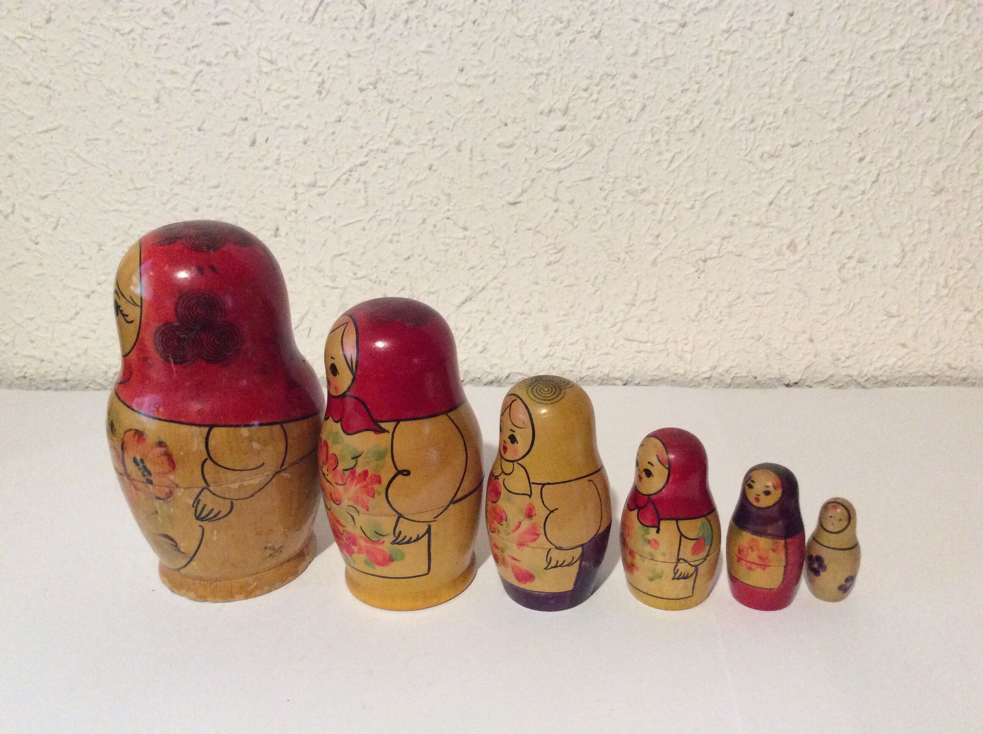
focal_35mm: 32
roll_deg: +3.1
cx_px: 492
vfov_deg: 44.1
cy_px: 367
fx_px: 907
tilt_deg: -20.7
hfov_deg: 56.9
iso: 320
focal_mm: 3.3
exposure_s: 1/25
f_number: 2.4
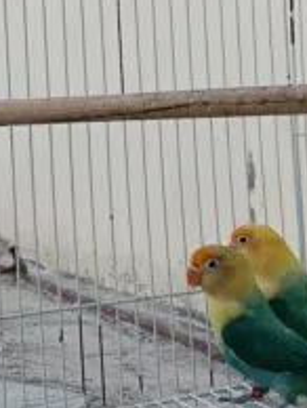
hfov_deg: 18.5
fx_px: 944
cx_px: 147
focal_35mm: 80
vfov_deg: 24.1
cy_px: 88
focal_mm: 3.98
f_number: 1.8
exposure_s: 1/50
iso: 64
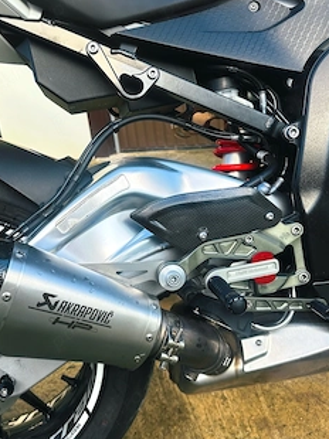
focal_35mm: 31
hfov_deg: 45.0
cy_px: 221
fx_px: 393
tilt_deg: -19.4
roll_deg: +9.4
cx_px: 125
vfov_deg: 58.4
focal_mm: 6.86
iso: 80
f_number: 1.78
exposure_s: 1/414
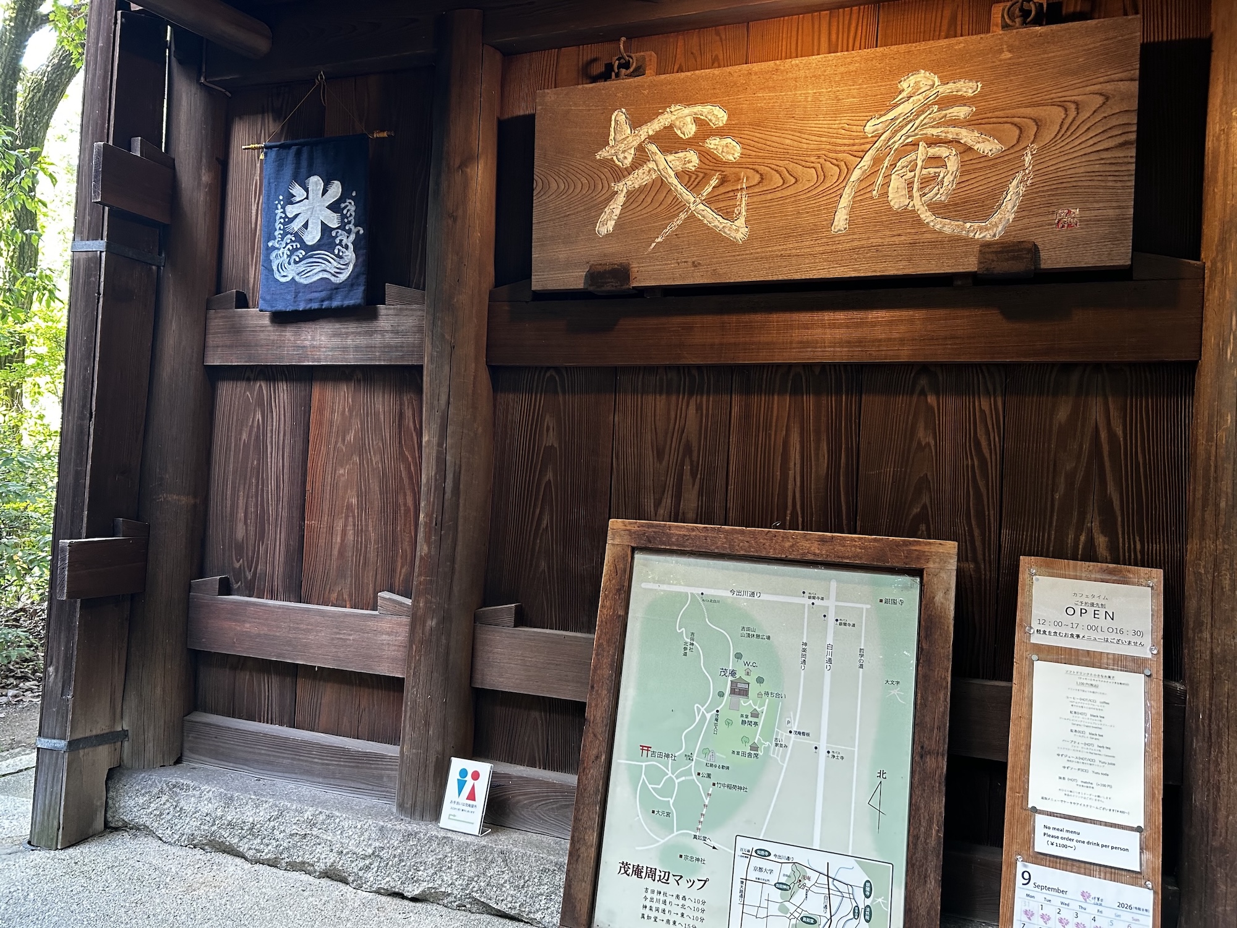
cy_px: 464
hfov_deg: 67.3
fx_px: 929
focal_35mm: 26
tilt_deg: +0.9
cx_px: 618
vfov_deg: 53.1
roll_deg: -2.6
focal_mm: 5.7
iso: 160
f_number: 1.5
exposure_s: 1/60
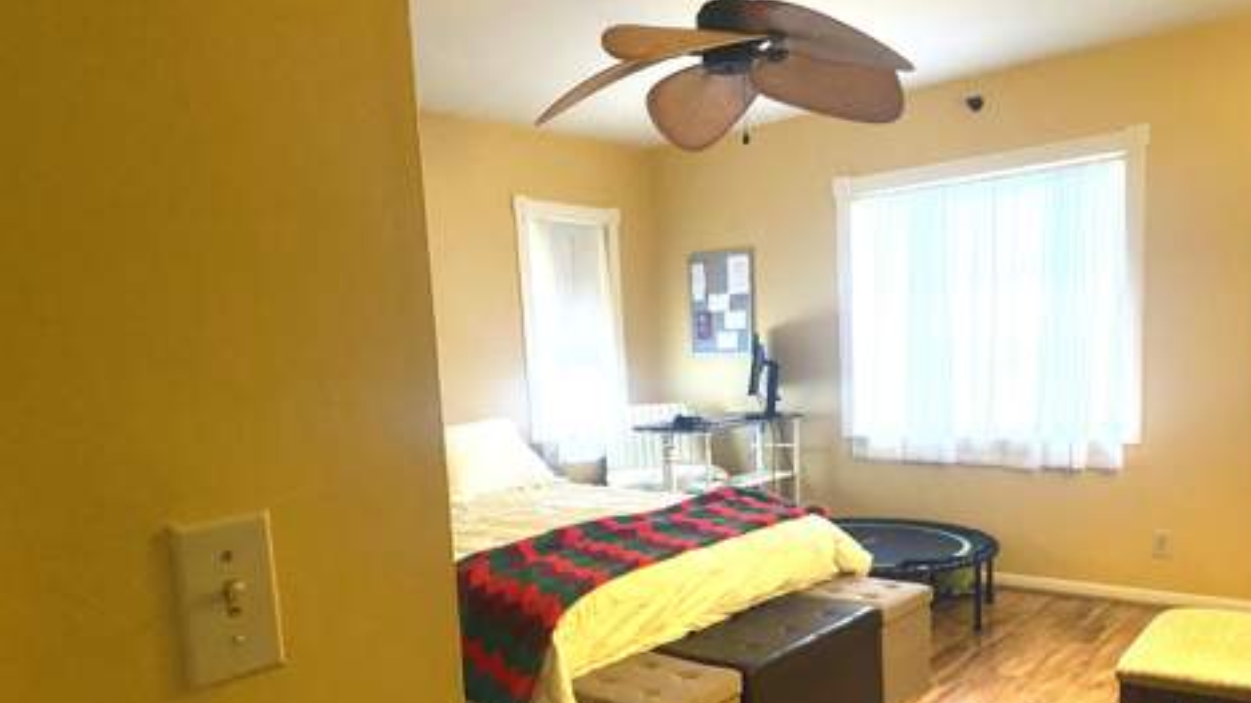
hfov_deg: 66.1
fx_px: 962
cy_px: 474
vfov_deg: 39.6
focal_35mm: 29
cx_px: 639
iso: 640
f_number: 1.8
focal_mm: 4.25
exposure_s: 1/31
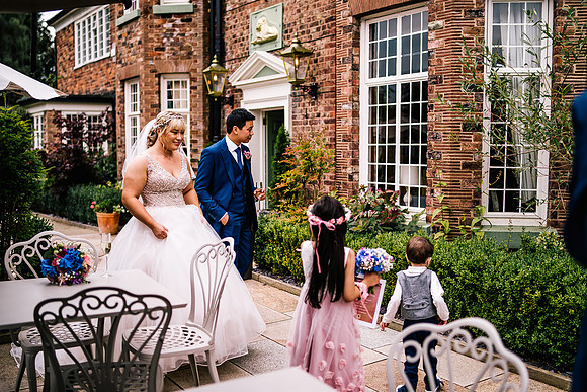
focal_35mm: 36
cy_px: 196
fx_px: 595
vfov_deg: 36.5
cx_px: 294
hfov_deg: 52.5
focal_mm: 35
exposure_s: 1/2500
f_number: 1.6
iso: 100
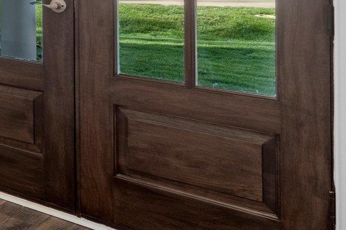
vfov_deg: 21.0
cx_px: -285
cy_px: -64
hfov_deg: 21.4
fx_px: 567
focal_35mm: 59
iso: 400
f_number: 8
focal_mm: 16
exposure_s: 1/8
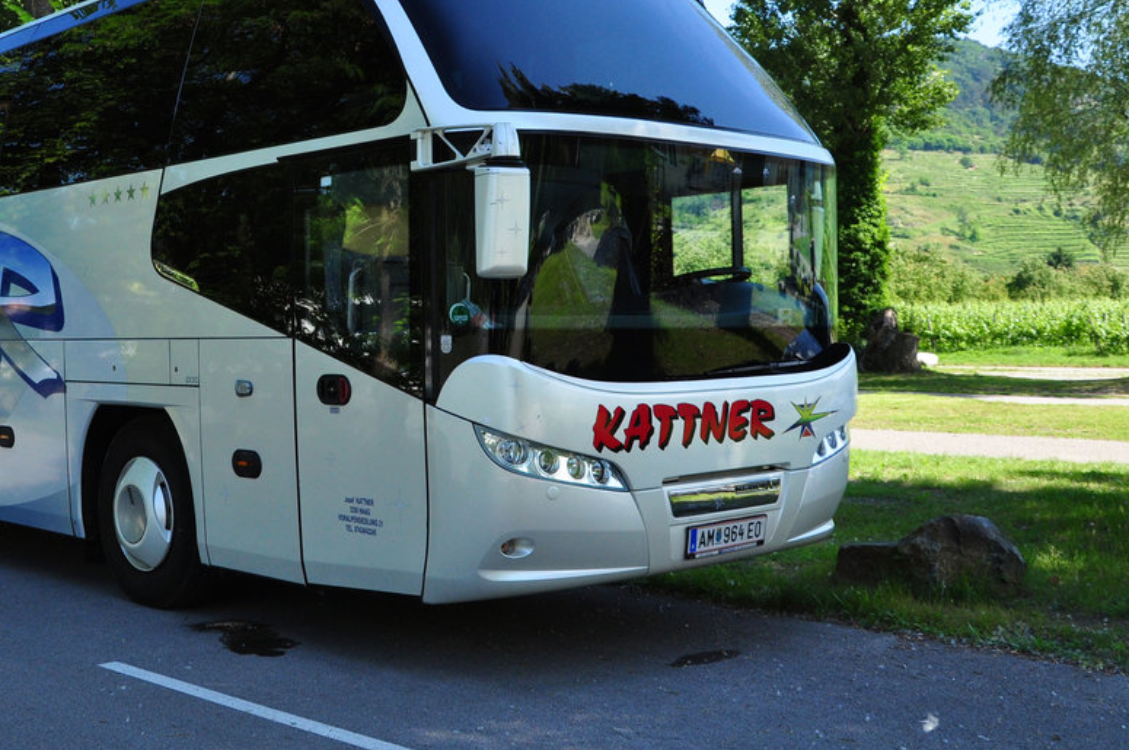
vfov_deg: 27.3
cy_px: 213
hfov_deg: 40.0
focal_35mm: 49
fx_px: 1528
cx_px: 361
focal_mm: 21
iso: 500
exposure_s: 1/1000
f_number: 5
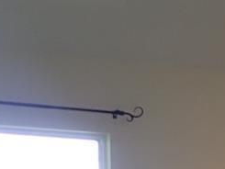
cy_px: 296
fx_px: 995
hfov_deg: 9.9
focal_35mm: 153
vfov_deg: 9.3
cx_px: 662
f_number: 2
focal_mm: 4.5
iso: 100
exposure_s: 1/80
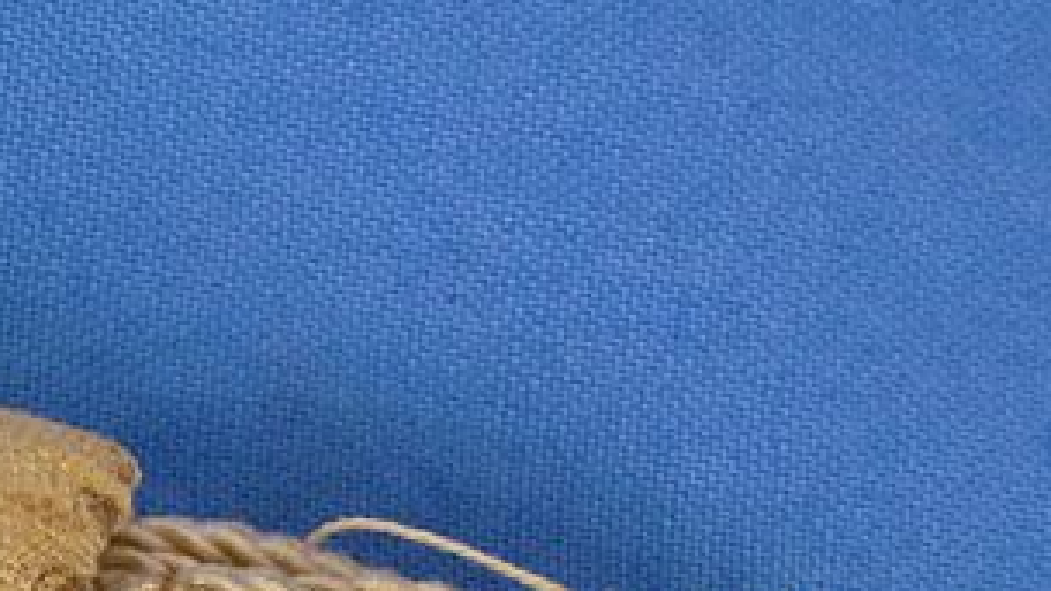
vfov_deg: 6.9
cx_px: -45
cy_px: 736
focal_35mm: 175
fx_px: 4877
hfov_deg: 12.1
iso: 250
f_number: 4.5
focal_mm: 10.9
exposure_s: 1/80
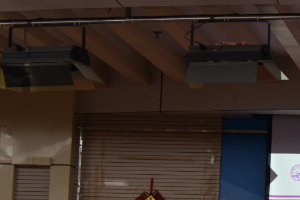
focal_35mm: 161
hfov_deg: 12.2
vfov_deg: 8.5
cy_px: 201
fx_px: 1342
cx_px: 434
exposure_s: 1/60
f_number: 4
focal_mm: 48
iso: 720
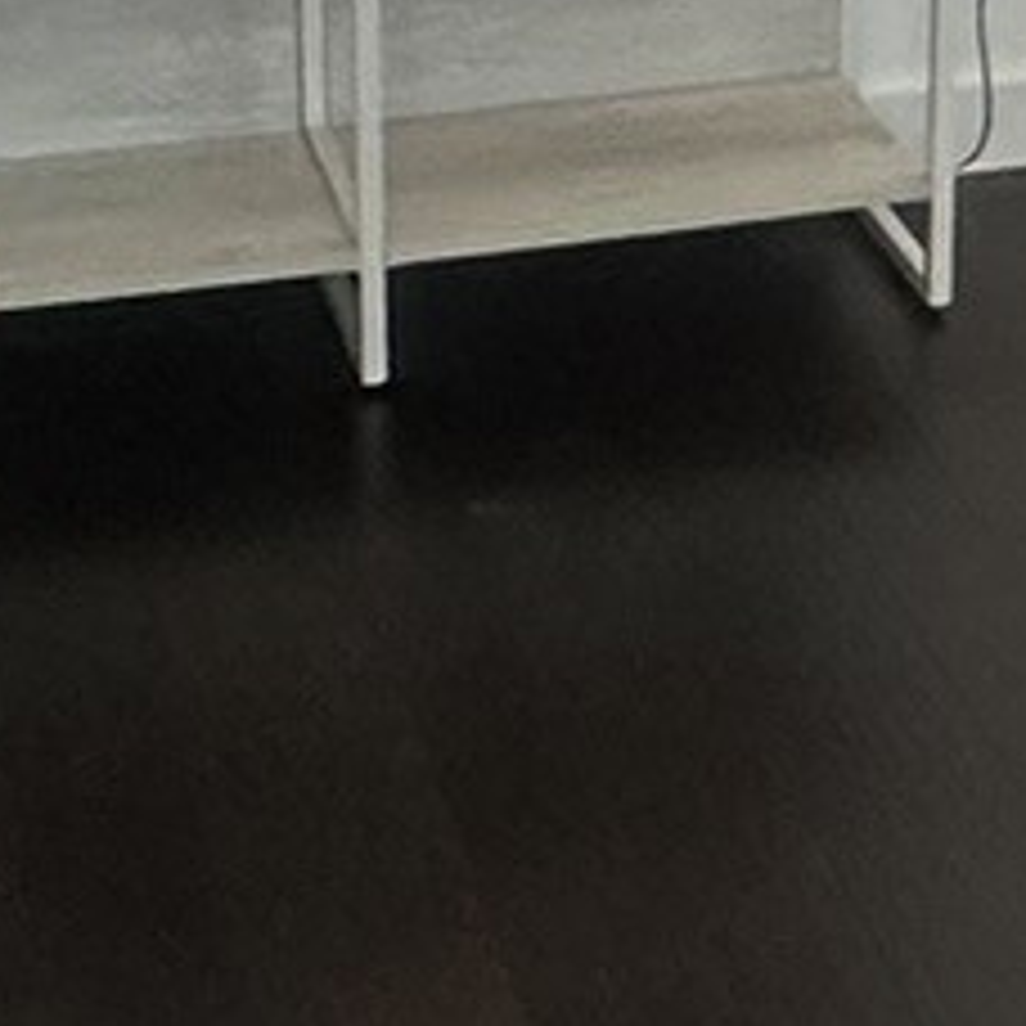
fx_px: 3722
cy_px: -184
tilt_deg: -15.5
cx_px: 1233
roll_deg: -3.3
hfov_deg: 15.1
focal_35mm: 111
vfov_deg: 15.2
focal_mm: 2.22
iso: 320
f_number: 2.2
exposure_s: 1/65
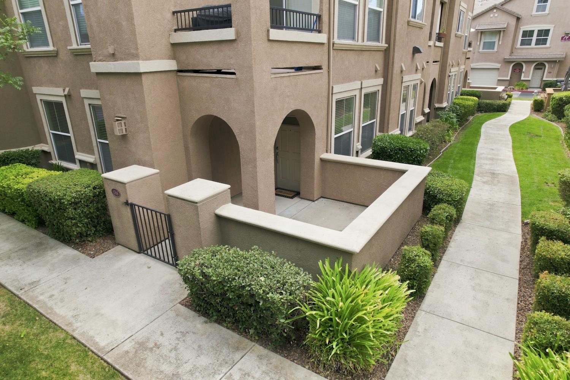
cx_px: 285
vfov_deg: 57.2
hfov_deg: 78.6
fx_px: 348
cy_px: 190
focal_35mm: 22
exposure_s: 1/15
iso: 100
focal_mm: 8.4
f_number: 2.8
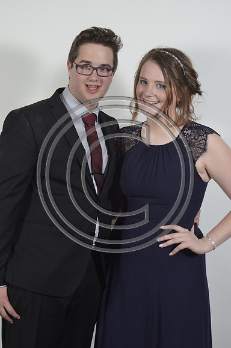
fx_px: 725
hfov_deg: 18.1
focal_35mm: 75
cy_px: 174
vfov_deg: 27.0
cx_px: 116
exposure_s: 1/125
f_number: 5.6
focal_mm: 50
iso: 1600
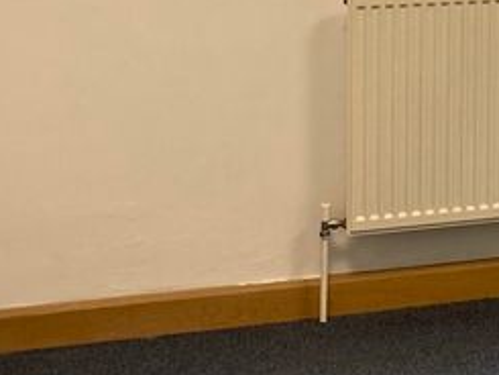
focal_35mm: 127
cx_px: 880
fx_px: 1832
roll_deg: -1.8
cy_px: -107
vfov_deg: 11.4
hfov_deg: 13.9
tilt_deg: -4.1
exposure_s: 1/50
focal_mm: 3.99
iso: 64
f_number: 1.8
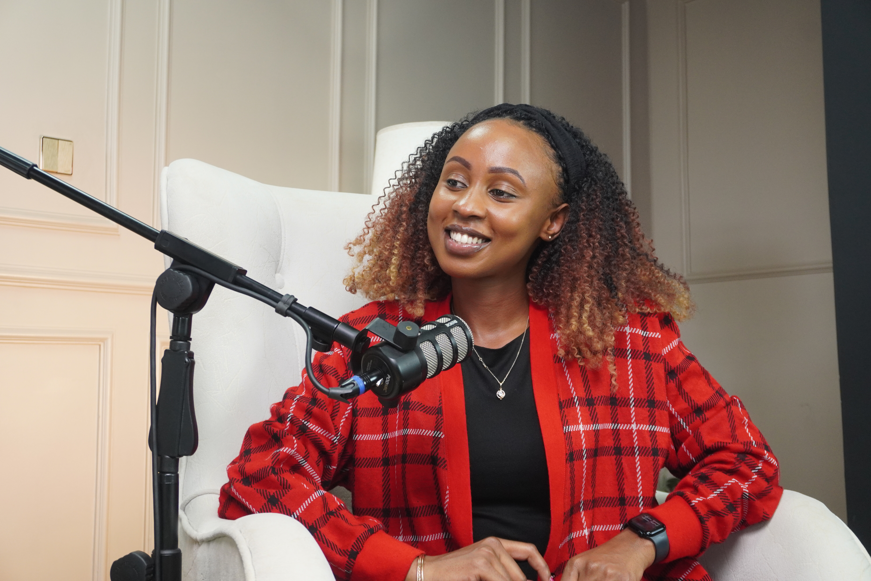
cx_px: 436
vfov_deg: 28.9
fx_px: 1125
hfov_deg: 42.3
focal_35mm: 46
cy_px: 290
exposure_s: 1/80
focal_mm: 31
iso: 1000
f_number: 6.3
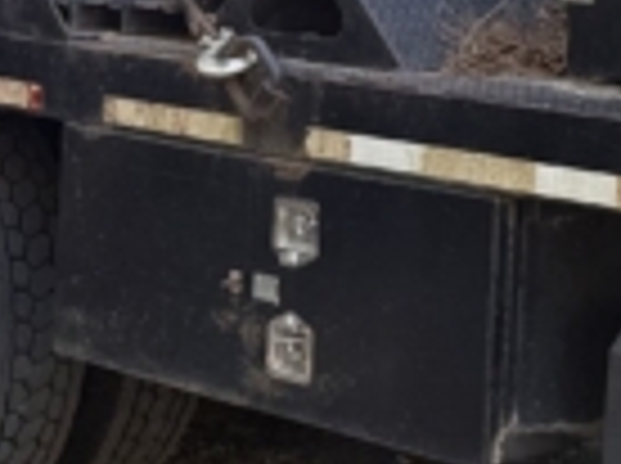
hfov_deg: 15.1
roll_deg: +1.0
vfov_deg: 11.6
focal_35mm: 123
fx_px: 2203
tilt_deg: -1.6
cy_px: -173
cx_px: 862
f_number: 1.78
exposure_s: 1/368
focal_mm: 6.76
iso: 80
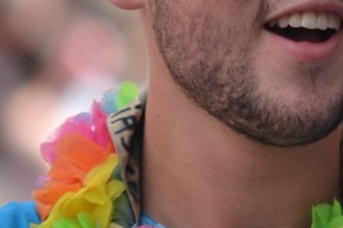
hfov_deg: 2.4
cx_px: 308
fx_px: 8341
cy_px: 32
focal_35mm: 876
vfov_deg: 1.6
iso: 100
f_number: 2.8
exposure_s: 1/500
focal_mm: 150
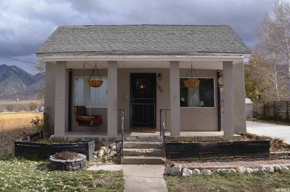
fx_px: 241
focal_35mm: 30
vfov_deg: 43.4
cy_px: 96
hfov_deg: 62.0
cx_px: 145
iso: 100
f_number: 8
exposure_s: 1/250
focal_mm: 20
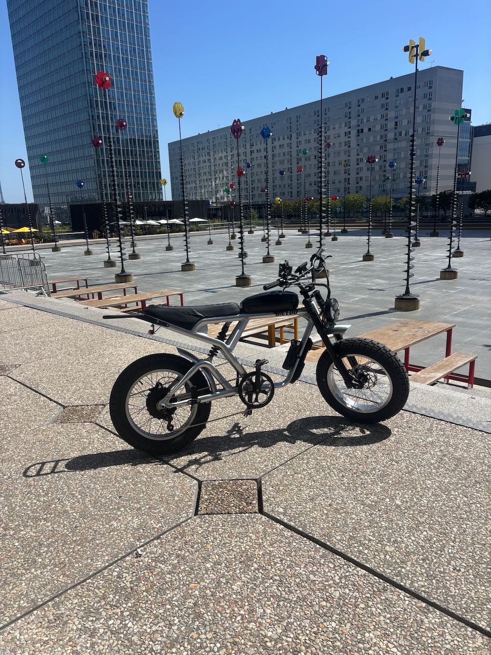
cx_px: 246
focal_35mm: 26
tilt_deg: -14.3
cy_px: 328
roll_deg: +2.6
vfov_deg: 67.3
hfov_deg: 53.1
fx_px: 492
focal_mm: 5.96
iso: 50
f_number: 1.6
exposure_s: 1/4425
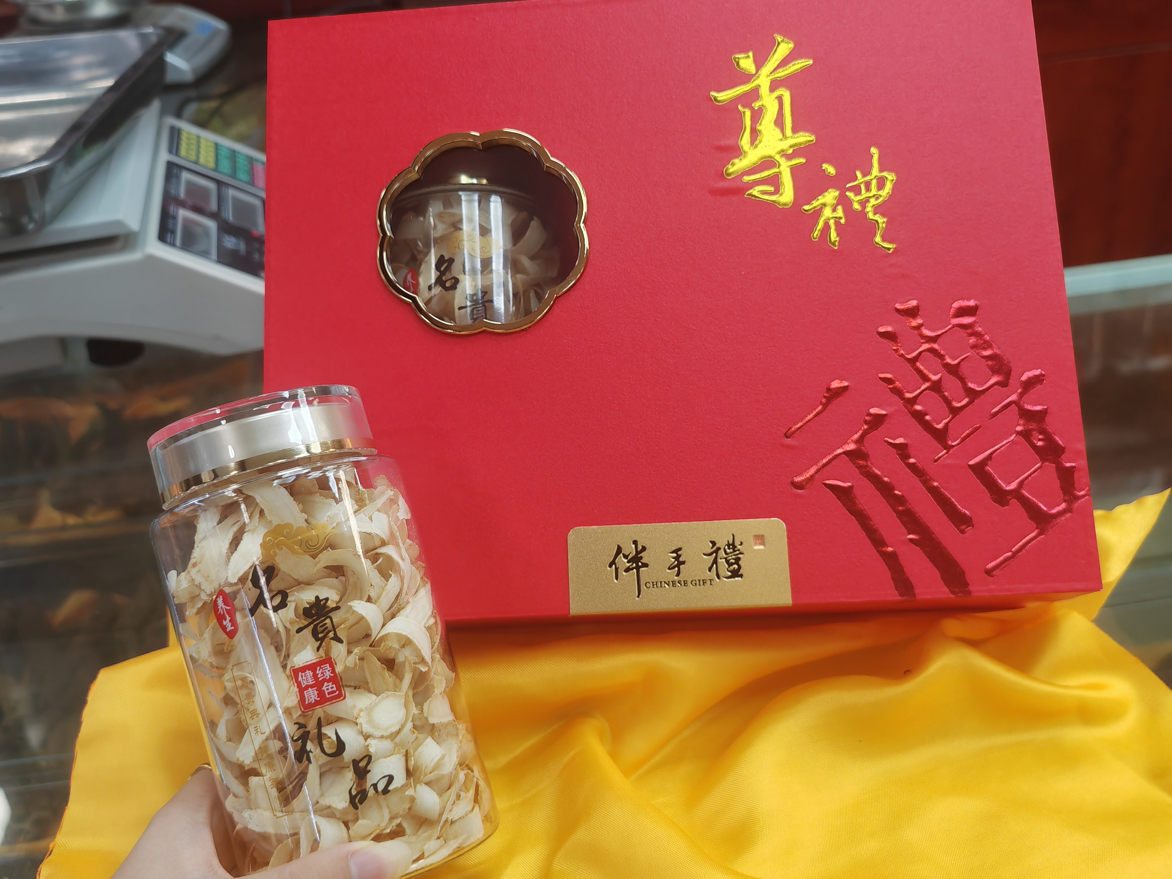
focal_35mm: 37
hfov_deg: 50.1
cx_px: 586
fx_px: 1253
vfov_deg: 38.7
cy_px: 440
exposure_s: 1/100
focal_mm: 7.62
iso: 125
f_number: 1.6
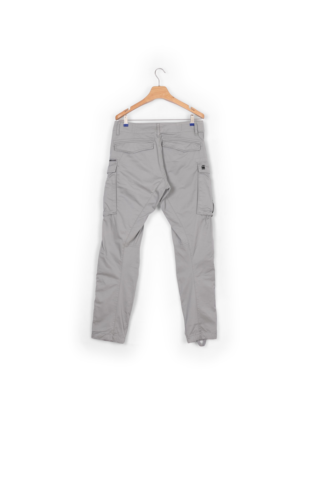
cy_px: 238
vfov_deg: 50.7
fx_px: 504
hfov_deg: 35.0
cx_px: 159
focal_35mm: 38
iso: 100
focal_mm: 38
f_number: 13
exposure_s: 1/125
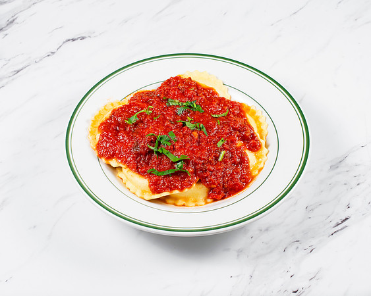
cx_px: 187
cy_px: 146
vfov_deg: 25.5
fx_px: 656
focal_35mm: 60
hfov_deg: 31.6
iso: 200
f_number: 10
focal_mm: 50
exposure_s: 1/250
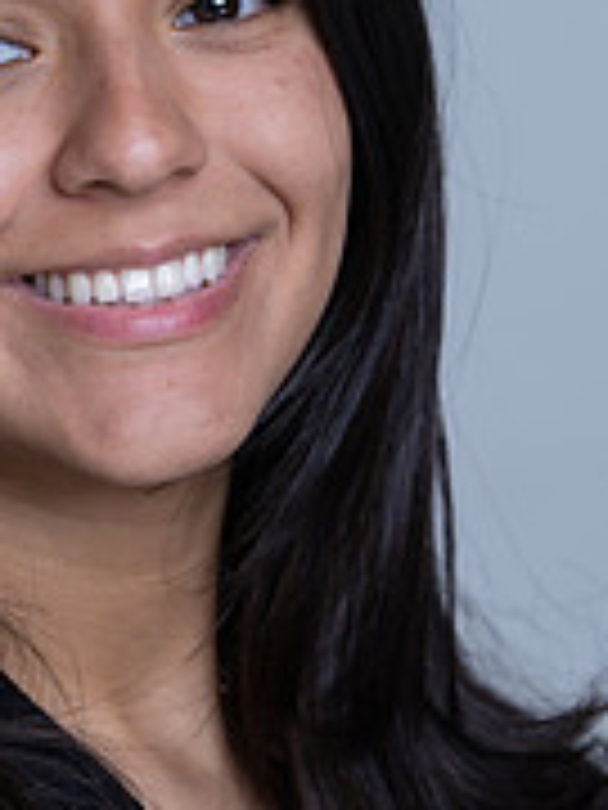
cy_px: 310
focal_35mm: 430
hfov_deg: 3.5
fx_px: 10070
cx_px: 86
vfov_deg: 4.6
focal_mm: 179
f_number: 5.6
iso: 160
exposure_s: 1/200
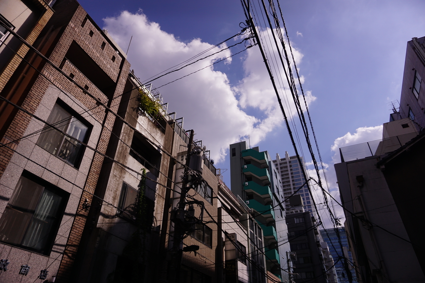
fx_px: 283
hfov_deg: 73.7
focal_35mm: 24
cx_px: 212
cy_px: 142
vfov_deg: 53.1
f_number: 3.5
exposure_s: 1/4000
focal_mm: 16
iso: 100
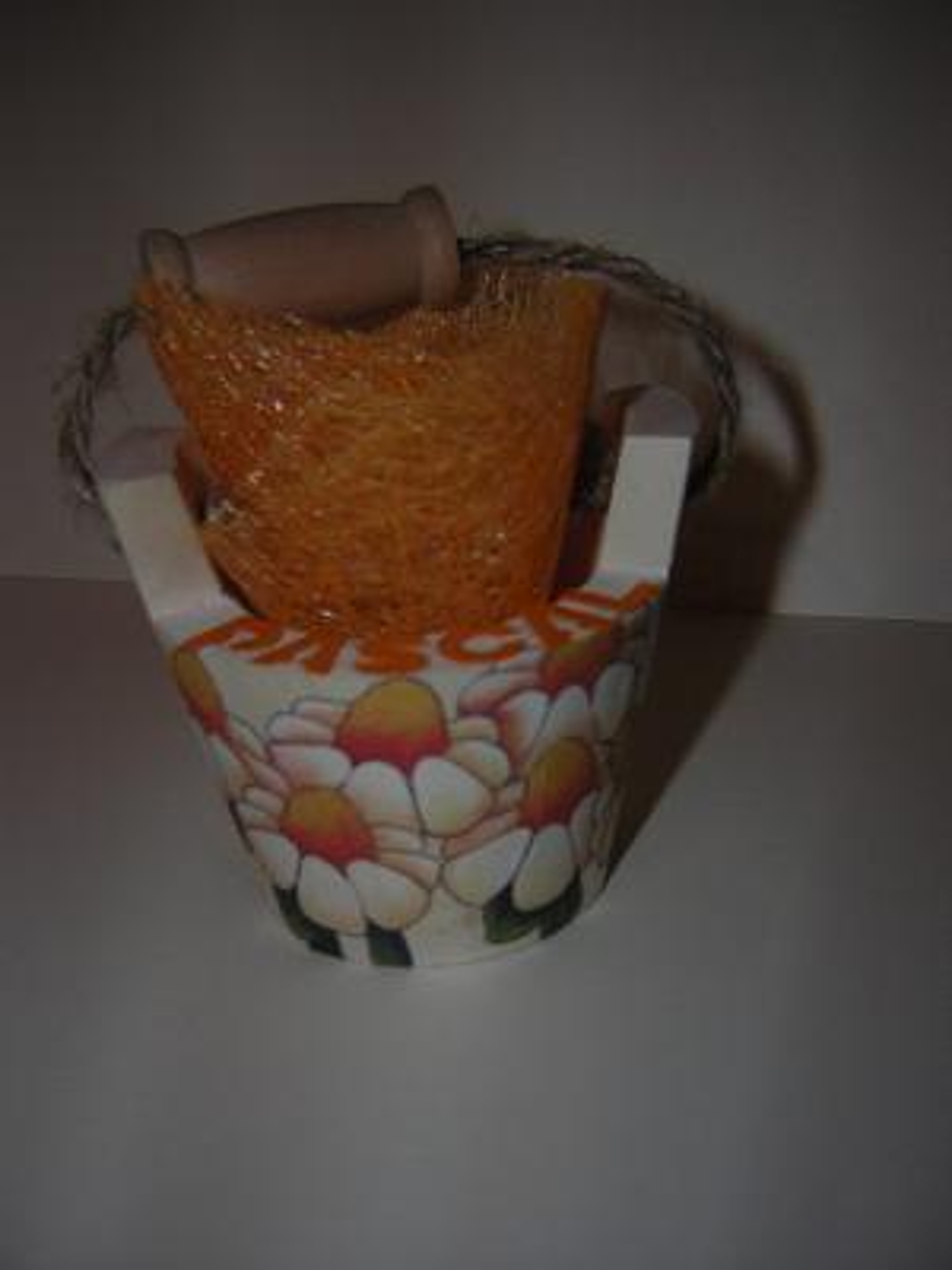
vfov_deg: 51.4
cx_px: 476
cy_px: 635
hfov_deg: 39.7
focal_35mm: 36
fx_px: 1320
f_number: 2.6
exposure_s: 1/60.1
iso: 50
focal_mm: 4.7
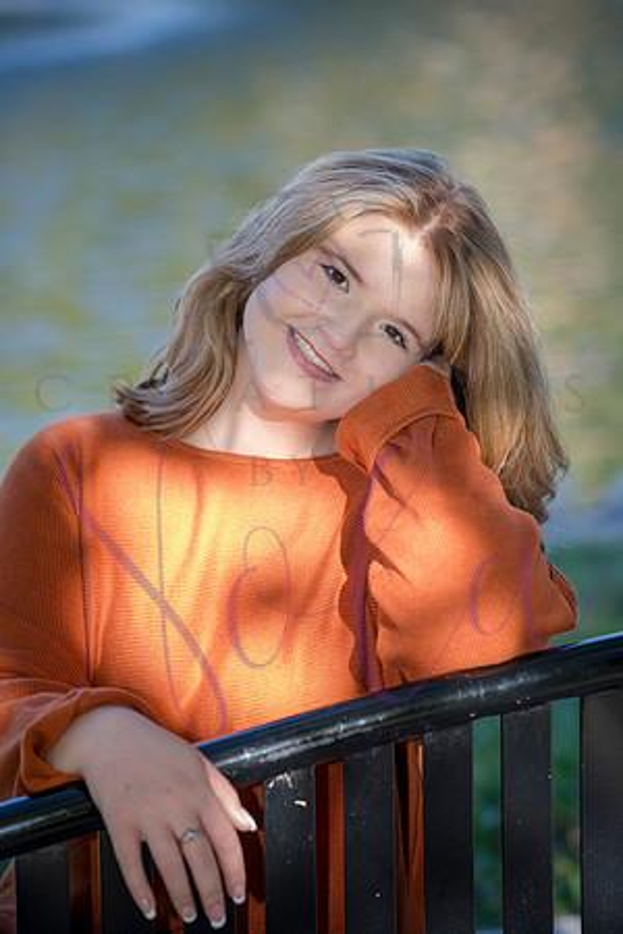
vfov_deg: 14.2
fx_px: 3764
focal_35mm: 145
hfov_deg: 9.5
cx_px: 312
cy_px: 467
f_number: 5
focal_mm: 145
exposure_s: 1/400
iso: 800
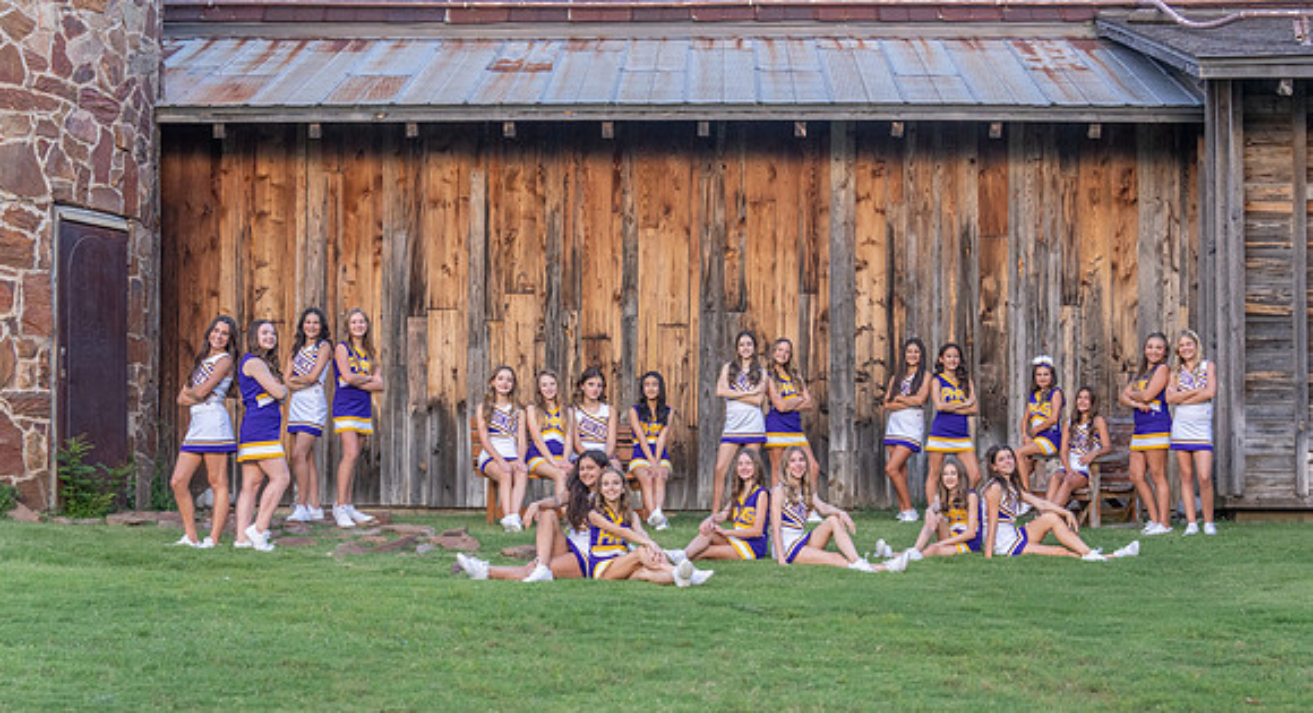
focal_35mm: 75
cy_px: 434
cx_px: 652
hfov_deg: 28.4
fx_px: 2598
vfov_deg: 15.6
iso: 2000
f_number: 5
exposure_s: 1/320
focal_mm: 70
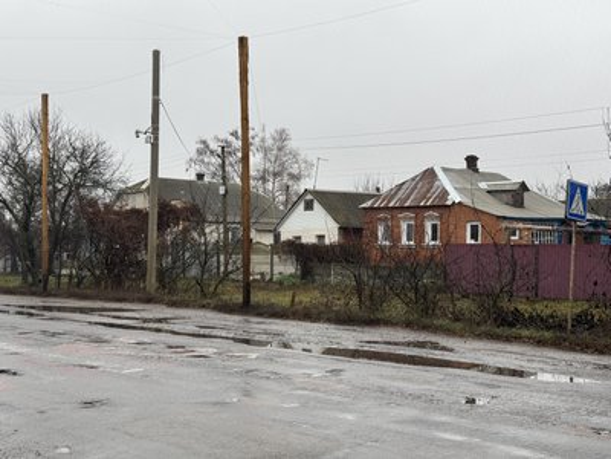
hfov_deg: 39.7
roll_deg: -1.4
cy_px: 230
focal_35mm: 48
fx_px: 847
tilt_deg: +1.1
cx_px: 306
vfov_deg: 30.3
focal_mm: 6.76
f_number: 1.78
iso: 64
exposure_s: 1/364
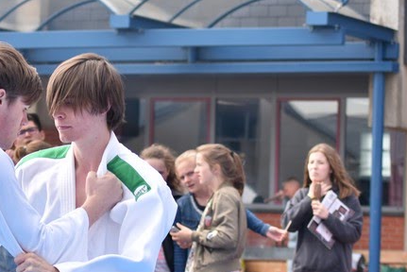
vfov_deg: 7.7
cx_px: 23
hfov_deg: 11.5
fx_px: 2014
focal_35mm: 178
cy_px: 186
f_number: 3.2
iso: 100
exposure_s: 1/500
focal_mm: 50
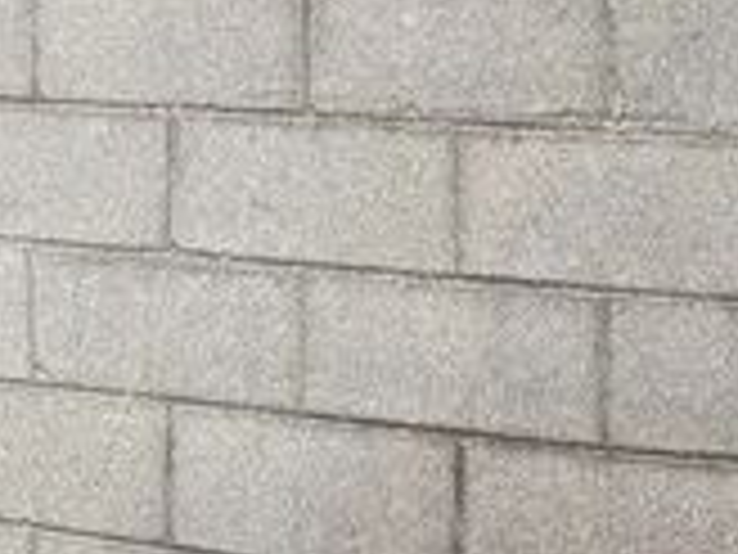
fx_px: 3198
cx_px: -585
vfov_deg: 9.7
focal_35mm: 150
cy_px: -162
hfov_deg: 12.1
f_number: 1.78
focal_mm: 6.76
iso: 100
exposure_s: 1/376
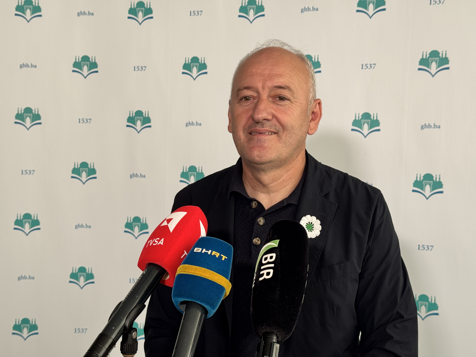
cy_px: 178
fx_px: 660
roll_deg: -1.7
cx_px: 238
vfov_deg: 30.3
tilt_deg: -2.7
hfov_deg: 39.7
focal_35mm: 48
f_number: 1.78
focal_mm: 6.76
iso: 100
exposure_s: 1/60
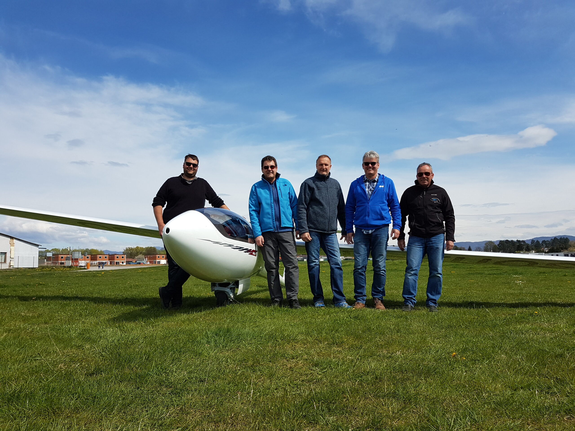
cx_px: 288
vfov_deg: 53.1
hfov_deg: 67.3
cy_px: 216
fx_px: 432
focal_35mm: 26
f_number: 1.7
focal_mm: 4.2
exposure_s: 1/2760
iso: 40
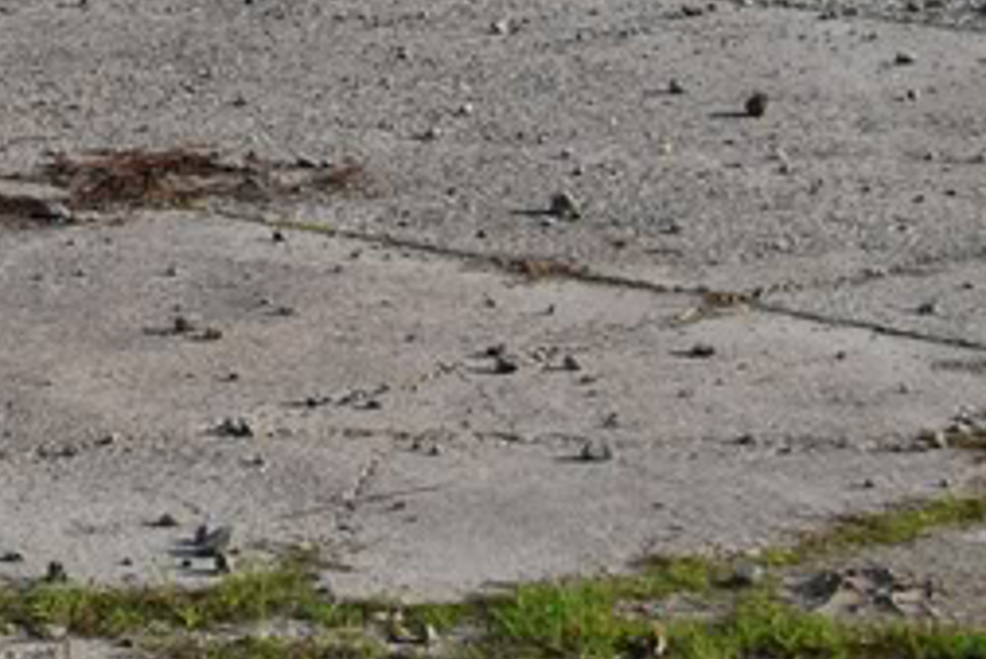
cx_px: -388
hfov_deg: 6.1
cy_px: -400
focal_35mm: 334
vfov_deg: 4.1
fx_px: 9153
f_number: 7.1
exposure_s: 1/200
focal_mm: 55
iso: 100
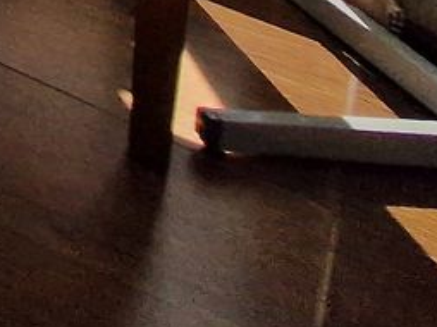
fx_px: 1034
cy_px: -668
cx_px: -920
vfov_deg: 11.0
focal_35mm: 82
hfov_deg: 11.0
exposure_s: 1/1040
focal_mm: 2.2
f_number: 2.2
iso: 50
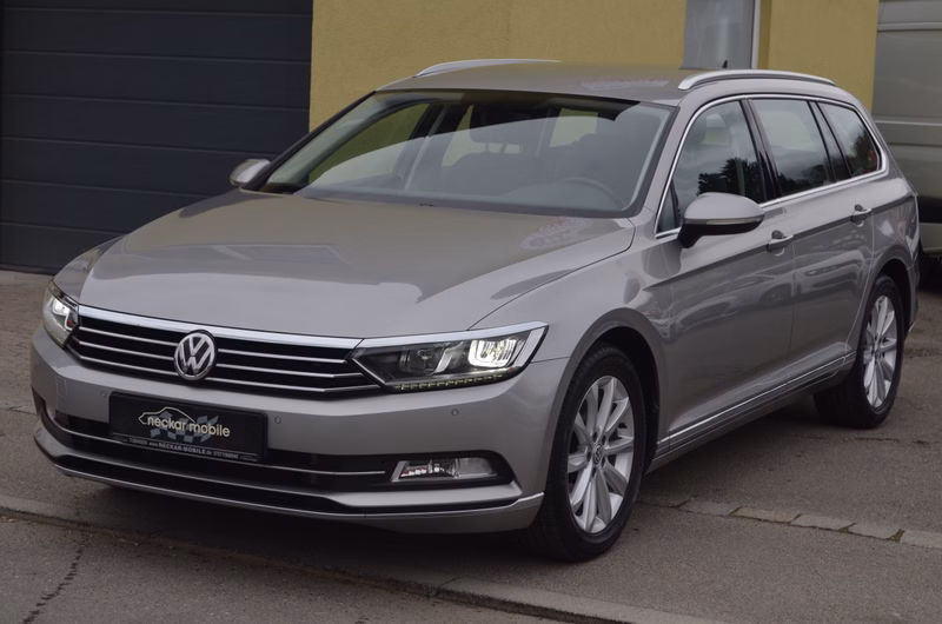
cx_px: 471
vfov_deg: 18.1
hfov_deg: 27.0
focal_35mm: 75
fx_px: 1959
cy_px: 312
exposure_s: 1/250
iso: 200
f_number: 8
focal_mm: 50
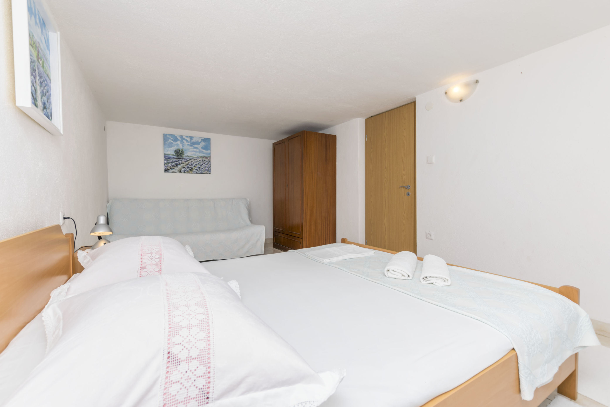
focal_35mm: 15
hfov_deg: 100.4
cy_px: 204
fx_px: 254
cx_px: 305
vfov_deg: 77.3
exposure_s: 1/160
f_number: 8
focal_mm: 10
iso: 100
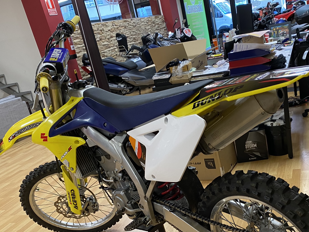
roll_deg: +11.4
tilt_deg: -22.3
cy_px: 169
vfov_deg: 36.1
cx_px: 204
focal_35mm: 39
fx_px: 348
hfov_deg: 47.1
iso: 160
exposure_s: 1/50
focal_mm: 4.25
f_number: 1.8
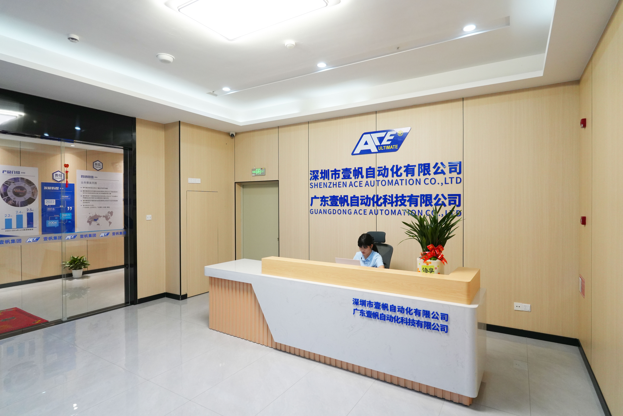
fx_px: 346
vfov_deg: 61.9
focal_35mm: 20
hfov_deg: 84.0
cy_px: 208
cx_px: 312
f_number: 6.3
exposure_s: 1/125
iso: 1600
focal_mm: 20
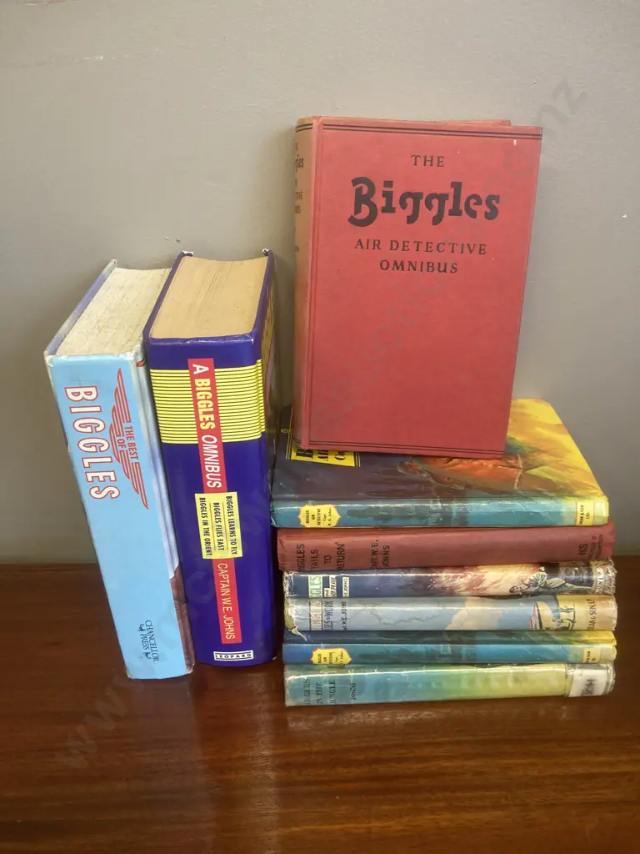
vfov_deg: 63.4
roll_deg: -1.1
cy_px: 427
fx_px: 690
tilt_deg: -27.5
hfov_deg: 49.7
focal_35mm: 28
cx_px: 320
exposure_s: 1/50
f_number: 1.8
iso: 100
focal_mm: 3.99
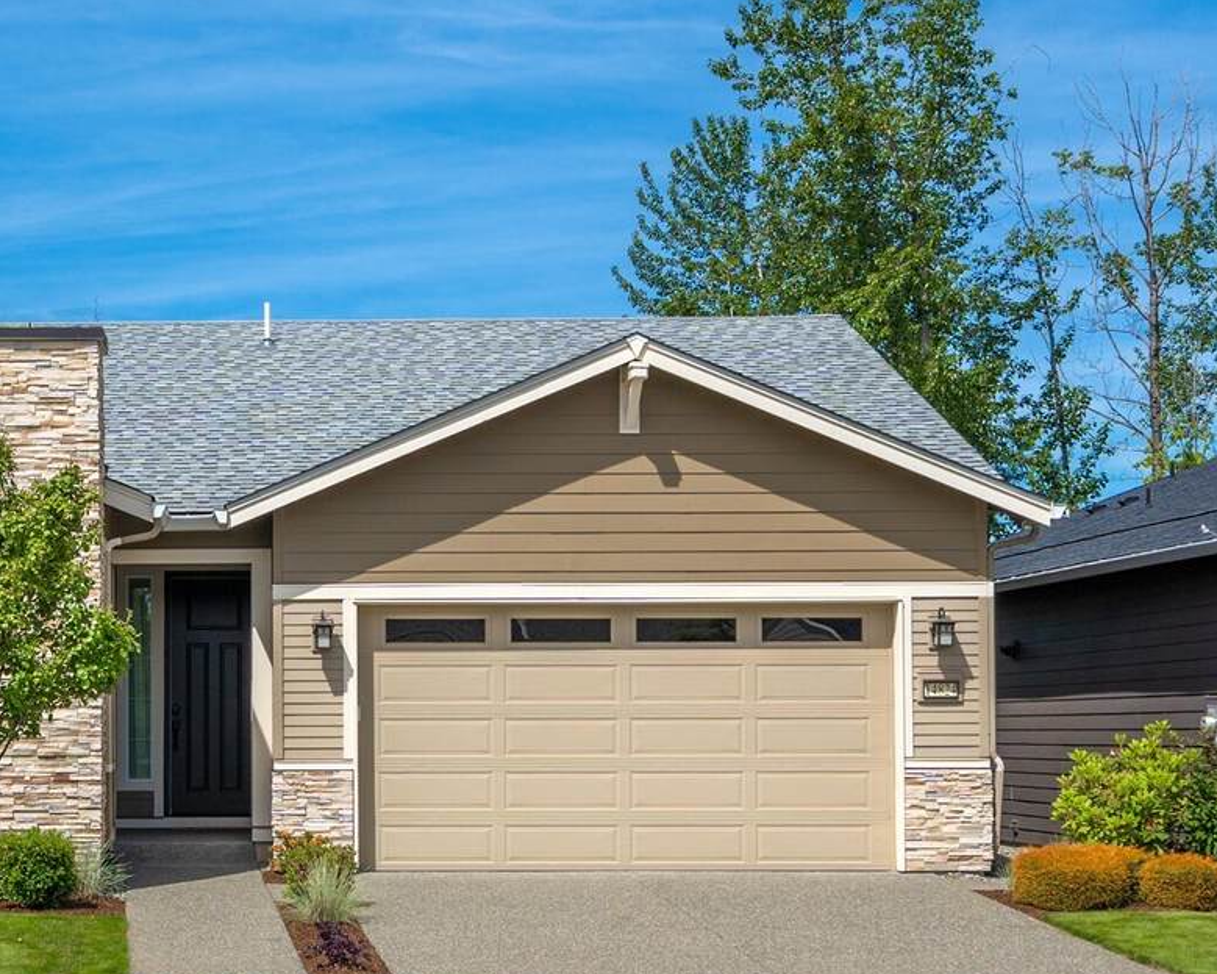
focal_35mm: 37
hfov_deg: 46.9
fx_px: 1333
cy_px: 637
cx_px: 272
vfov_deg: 39.7
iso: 100
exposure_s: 1/500
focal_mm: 24
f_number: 8
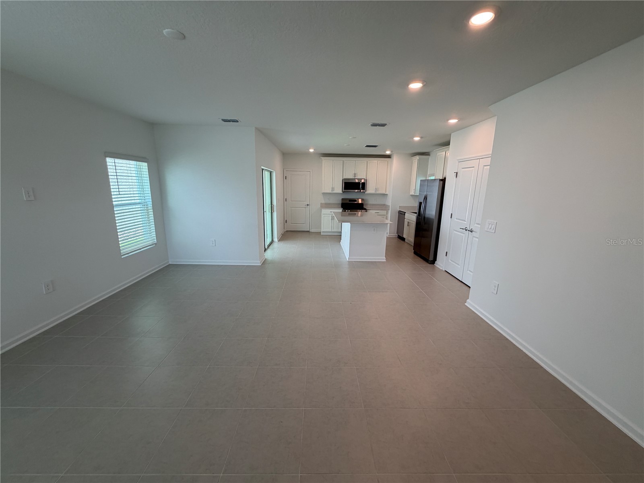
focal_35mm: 14
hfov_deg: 102.1
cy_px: 242
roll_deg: -0.5
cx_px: 322
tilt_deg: -12.0
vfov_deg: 85.7
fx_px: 260
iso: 125
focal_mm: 2.22
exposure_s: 1/120
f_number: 2.2
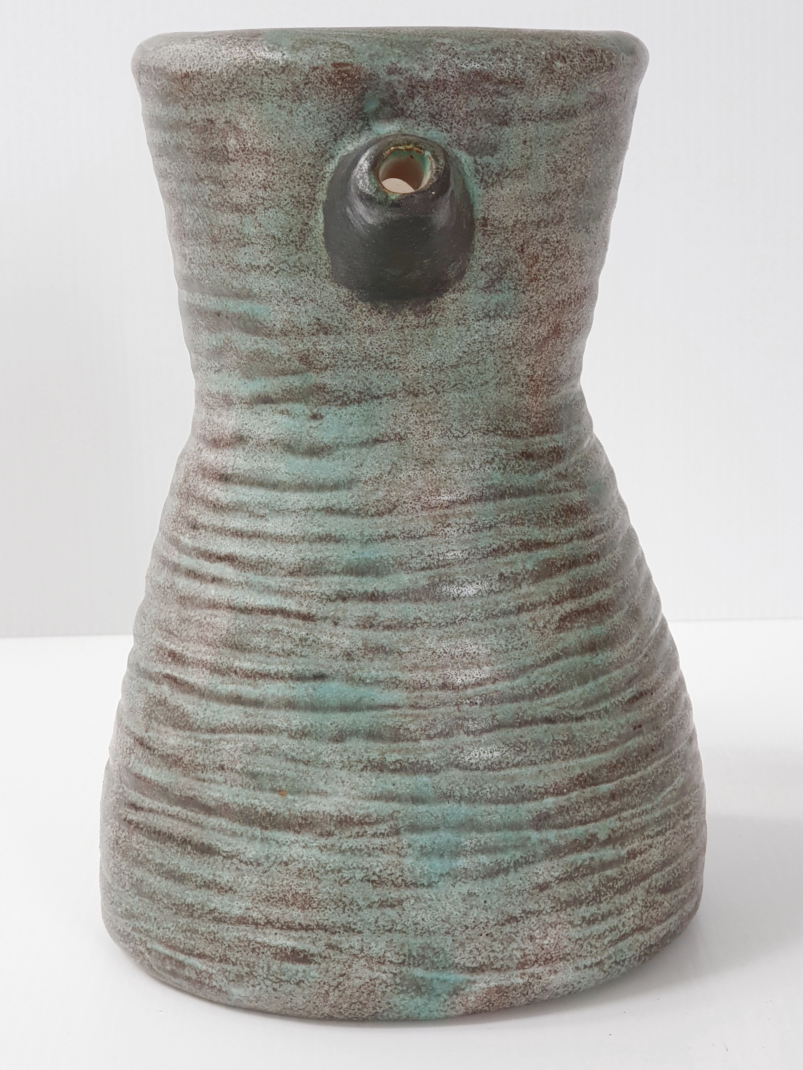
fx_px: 1608
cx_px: 402
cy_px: 535
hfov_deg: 28.0
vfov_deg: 36.8
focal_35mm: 52
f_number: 2.4
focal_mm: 6
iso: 80
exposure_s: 1/33
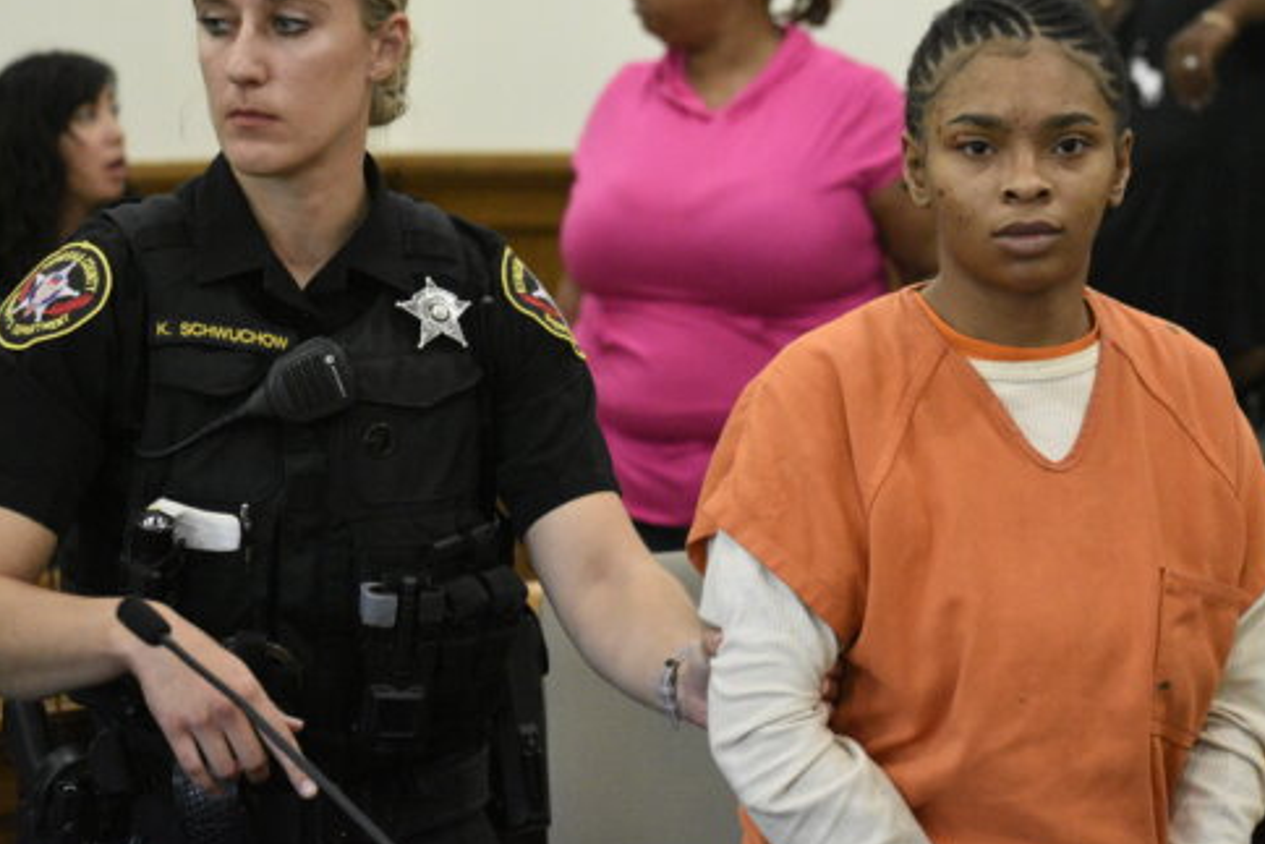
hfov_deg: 11.6
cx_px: 695
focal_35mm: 177
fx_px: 6208
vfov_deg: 7.8
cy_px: 334
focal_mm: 95
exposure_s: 1/500
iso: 6400
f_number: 4.8
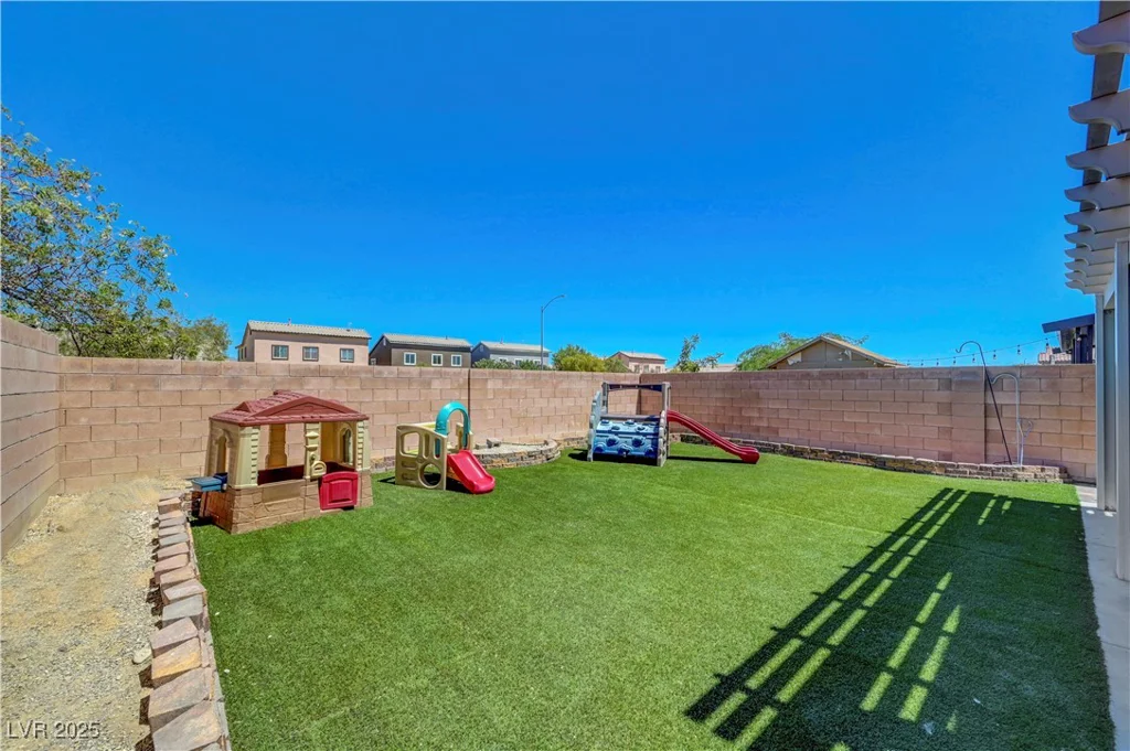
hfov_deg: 104.3
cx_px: 565
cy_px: 376
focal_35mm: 14
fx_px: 439
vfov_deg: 81.1
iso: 400
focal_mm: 14
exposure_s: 1/320
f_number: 9
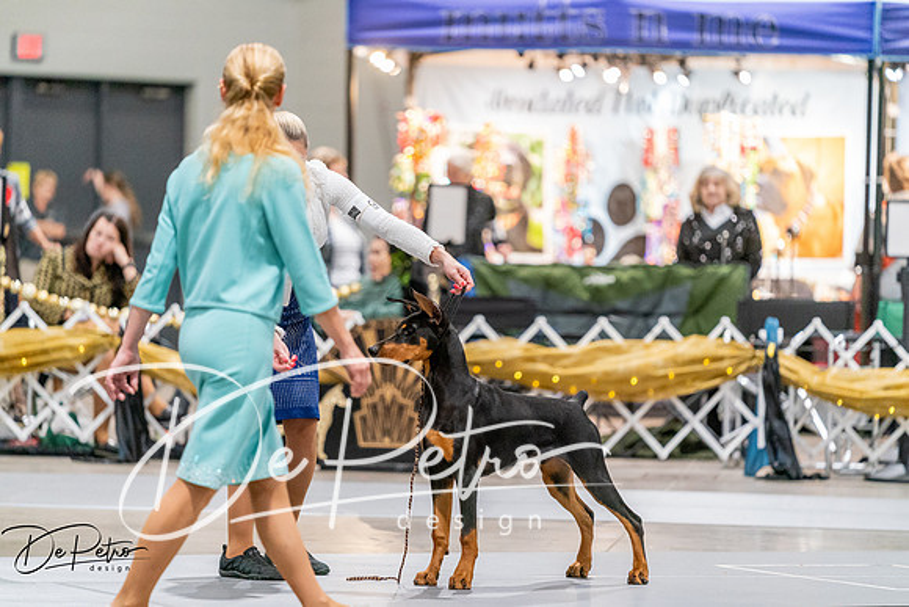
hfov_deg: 10.3
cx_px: 454
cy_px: 304
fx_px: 5051
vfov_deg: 6.9
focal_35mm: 200
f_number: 2.8
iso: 5000
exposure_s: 1/250
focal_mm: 200
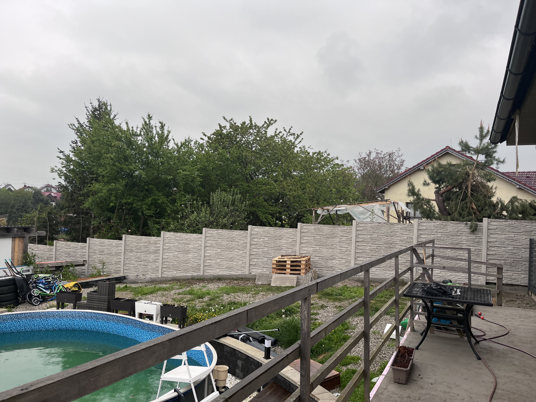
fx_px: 403
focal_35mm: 26
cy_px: 201
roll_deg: -2.3
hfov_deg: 67.3
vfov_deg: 53.1
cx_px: 268
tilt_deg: +1.0
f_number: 1.6
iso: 50
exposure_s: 1/348
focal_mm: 5.1
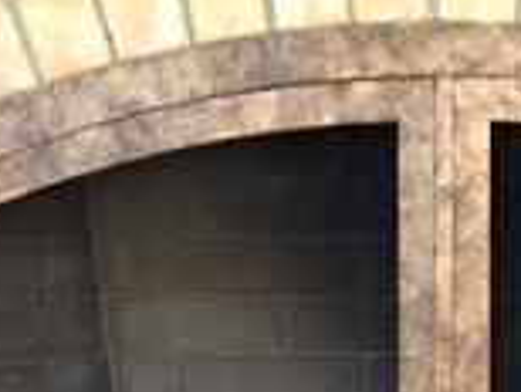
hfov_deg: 18.1
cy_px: 566
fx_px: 1613
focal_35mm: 107
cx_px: 467
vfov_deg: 13.2
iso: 64
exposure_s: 1/20
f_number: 2.4
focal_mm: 4.12
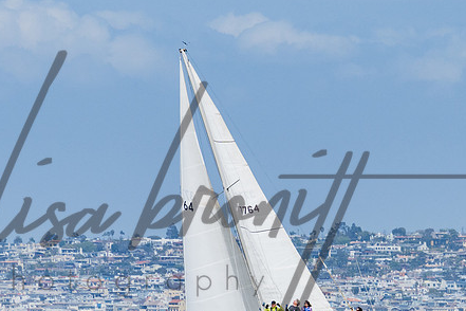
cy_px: 152
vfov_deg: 2.3
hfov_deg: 3.4
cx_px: 311
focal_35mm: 605
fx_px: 7831
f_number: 6.3
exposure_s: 1/2500
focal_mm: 200
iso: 200
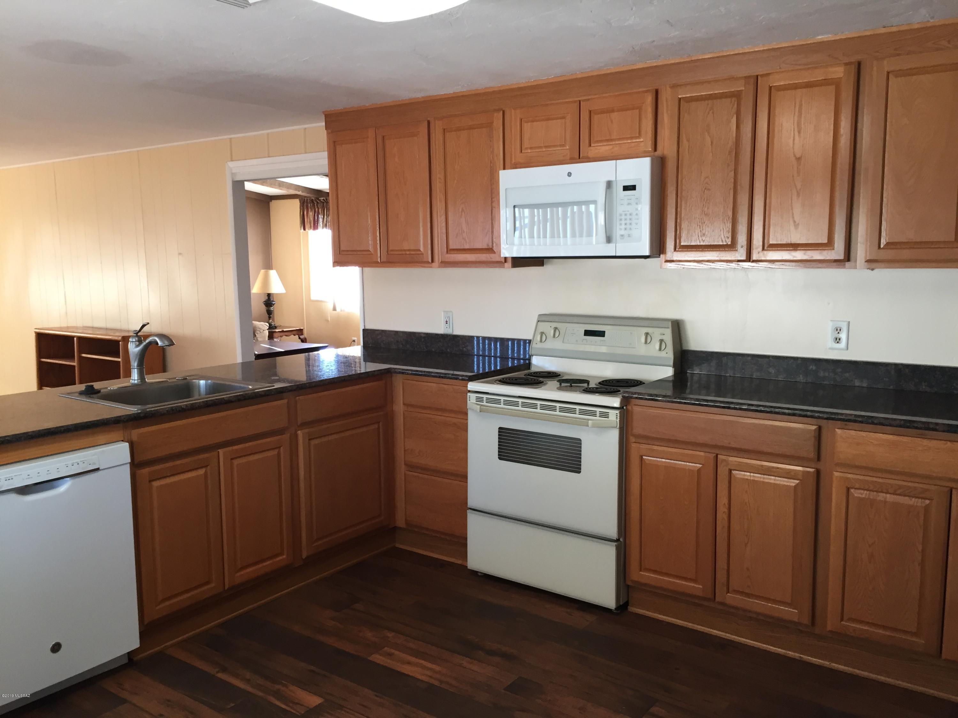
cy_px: 359
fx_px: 803
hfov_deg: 61.7
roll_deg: +0.1
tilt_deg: -6.8
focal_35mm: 29
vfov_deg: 48.2
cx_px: 479
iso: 64
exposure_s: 1/30
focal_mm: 4.15
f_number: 2.2
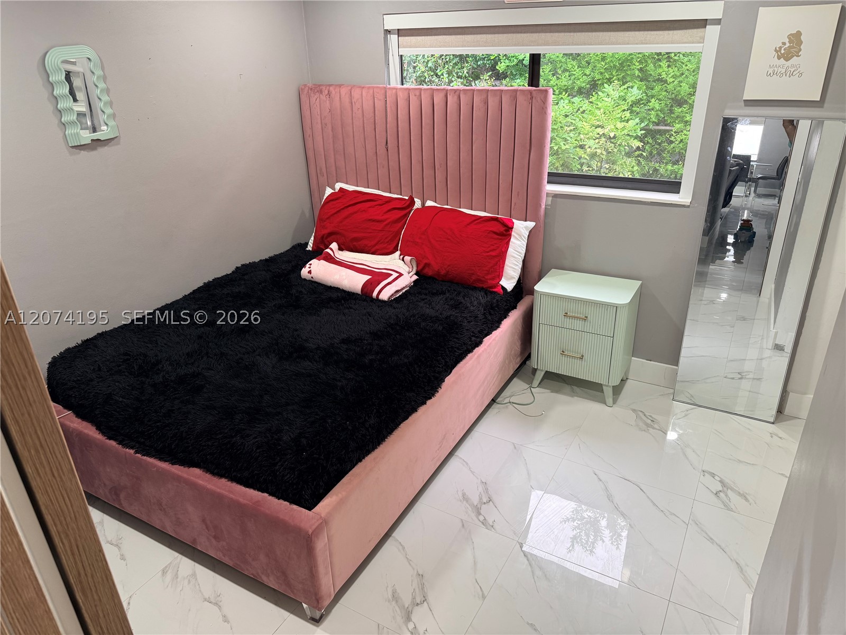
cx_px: 423
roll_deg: +1.7
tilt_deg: -24.9
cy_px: 318
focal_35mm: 24
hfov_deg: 71.6
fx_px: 587
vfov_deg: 56.8
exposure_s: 1/60
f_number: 1.78
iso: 125
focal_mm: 6.76
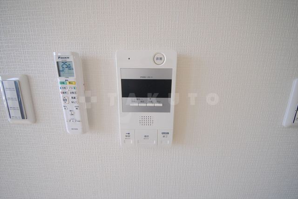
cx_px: 149
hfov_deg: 112.6
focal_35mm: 12
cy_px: 100
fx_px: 99
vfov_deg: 90.1
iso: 800
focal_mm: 8
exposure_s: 1/25
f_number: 4.5
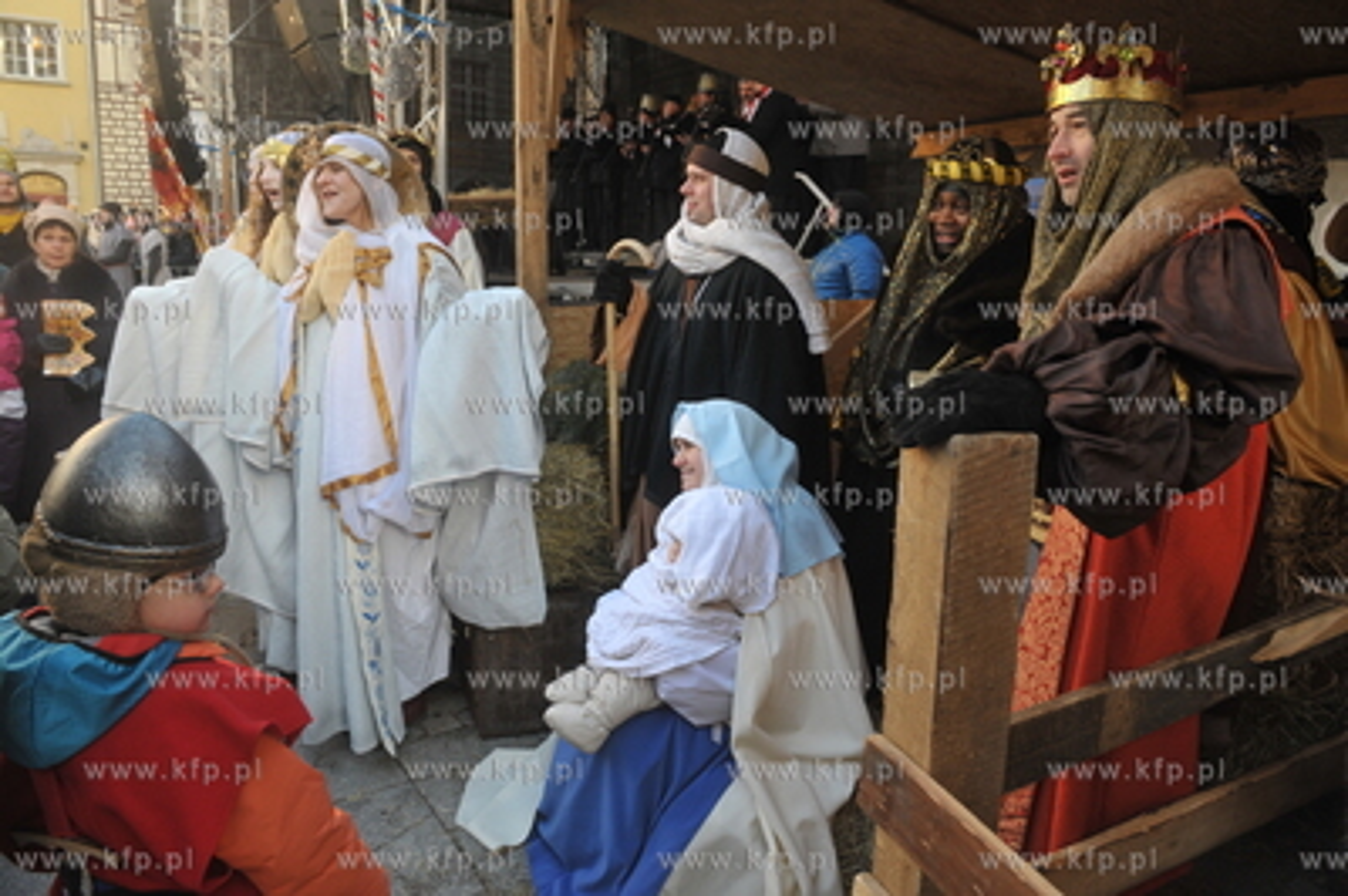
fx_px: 898
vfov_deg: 53.1
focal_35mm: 24
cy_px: 448
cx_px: 674
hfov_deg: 73.8
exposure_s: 1/200
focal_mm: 24
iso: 800
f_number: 6.3
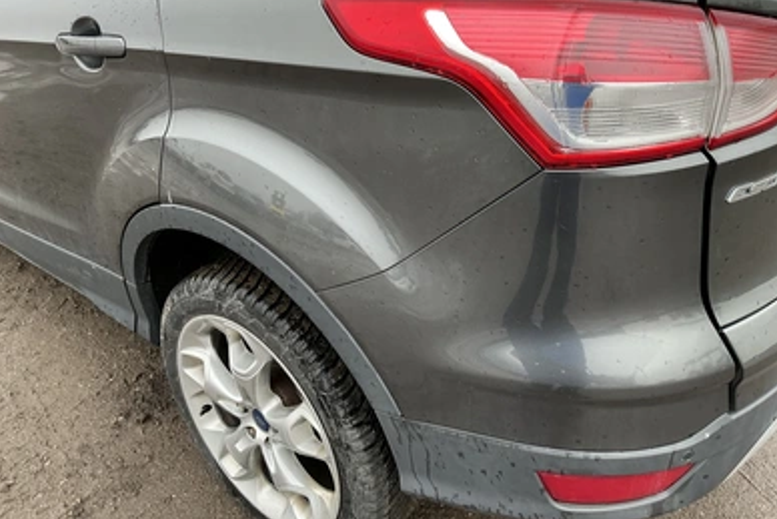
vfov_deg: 43.6
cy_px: 246
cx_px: 384
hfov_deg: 61.9
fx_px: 648
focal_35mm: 30
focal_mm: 3
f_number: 1.8
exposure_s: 1/122
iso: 40
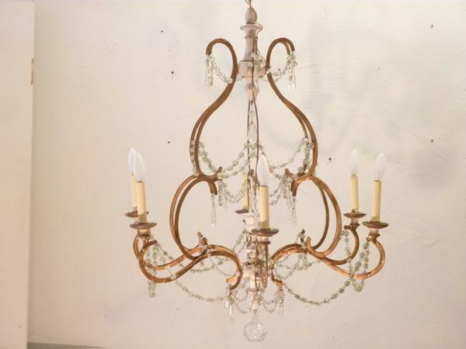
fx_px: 1117
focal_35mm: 83
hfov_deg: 23.6
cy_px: 174
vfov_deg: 17.8
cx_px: 233
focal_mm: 13.7
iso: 400
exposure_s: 1/8
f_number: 4.2
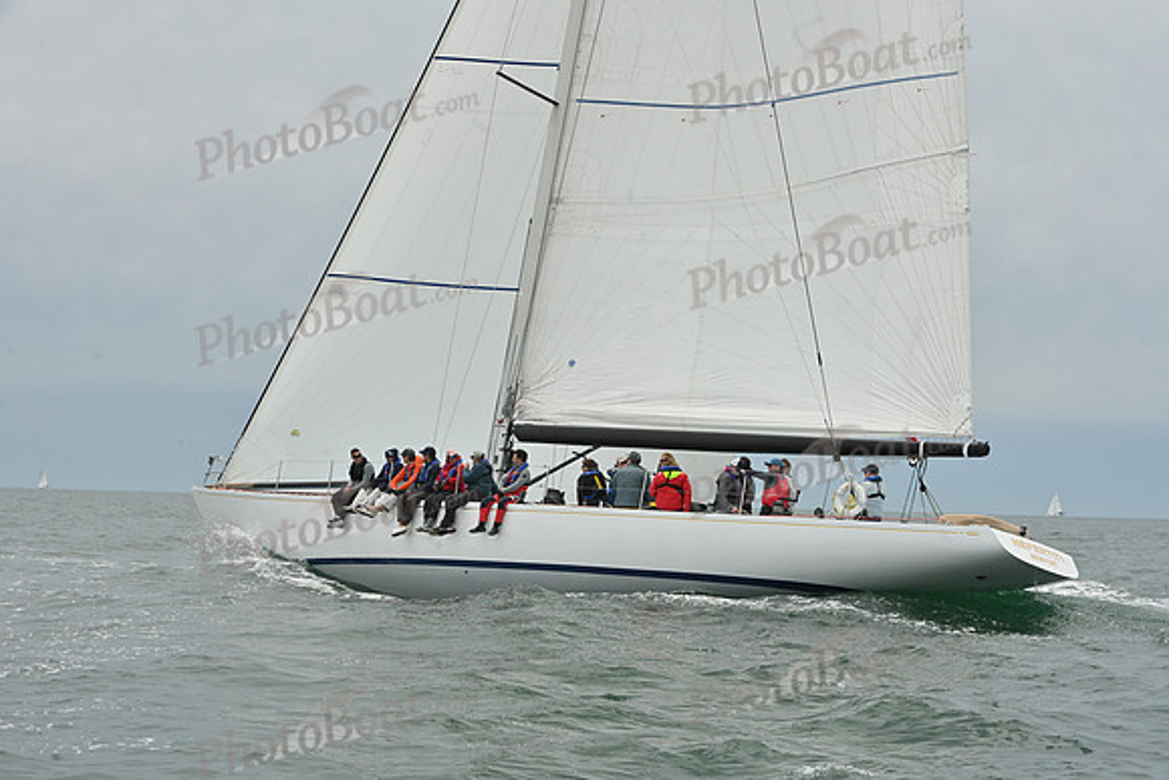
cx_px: 584
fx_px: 2273
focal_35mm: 70
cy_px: 390
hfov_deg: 28.8
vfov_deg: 19.5
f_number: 10
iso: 320
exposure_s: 1/1000
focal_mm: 70
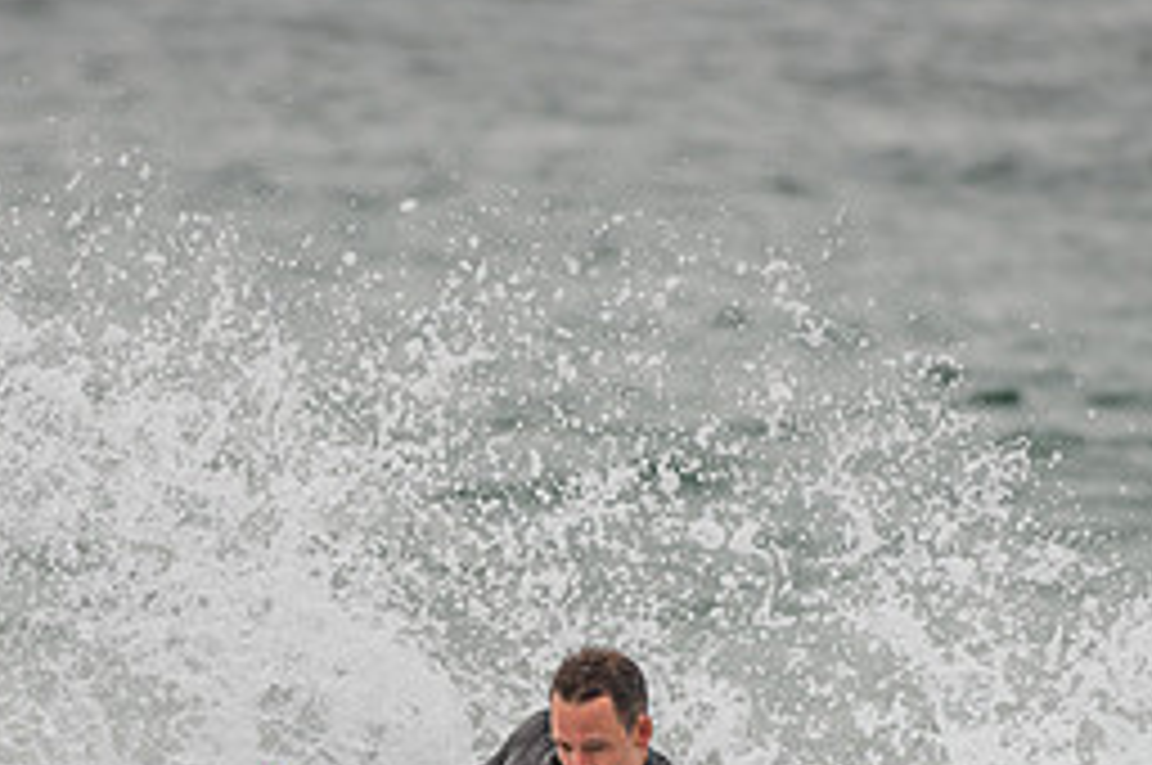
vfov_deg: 1.2
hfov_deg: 1.8
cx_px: 230
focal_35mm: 1135
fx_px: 36274
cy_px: 839
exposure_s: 1/2000
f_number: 5.6
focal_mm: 500
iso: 220
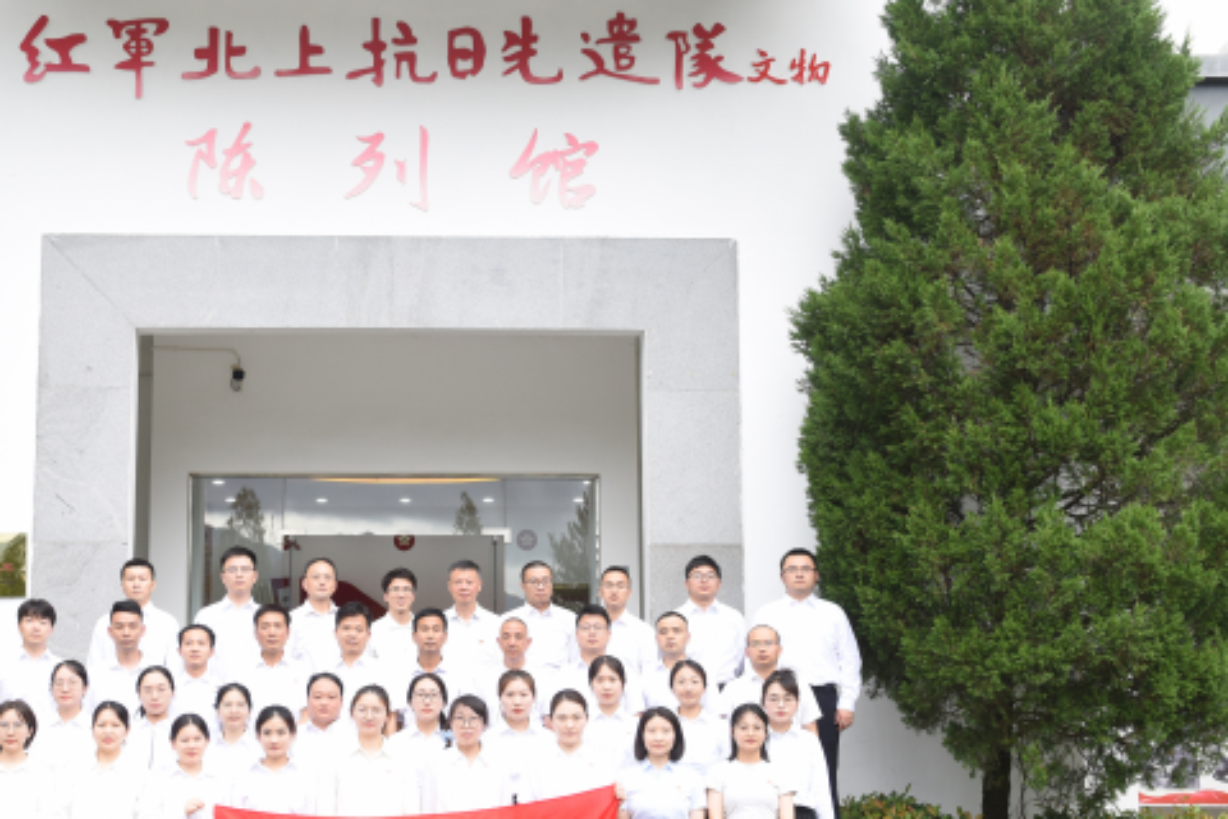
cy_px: 456
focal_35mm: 60
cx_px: 460
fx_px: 2047
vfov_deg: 22.6
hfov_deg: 33.2
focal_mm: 36
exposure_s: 1/125
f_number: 5.6
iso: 500
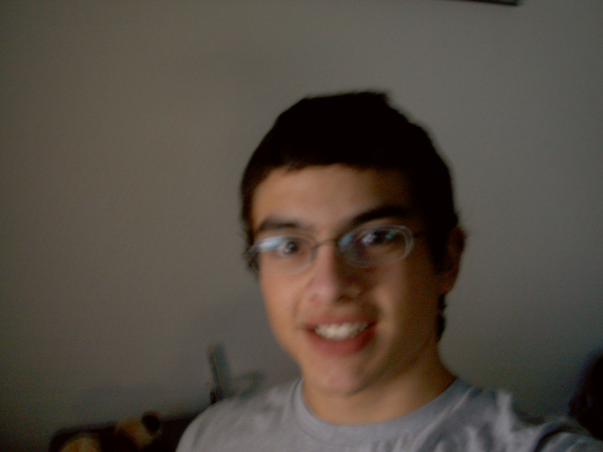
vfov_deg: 37.7
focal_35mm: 38
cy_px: 226
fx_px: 662
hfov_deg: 49.0
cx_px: 302
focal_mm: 6.3
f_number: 2.9
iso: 200
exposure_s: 1
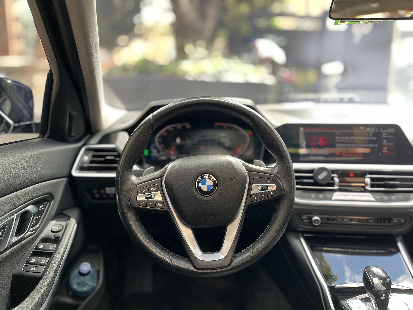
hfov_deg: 67.3
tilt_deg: -12.2
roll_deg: -1.0
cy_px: 155
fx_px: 310
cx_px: 206
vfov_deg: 53.1
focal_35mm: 26
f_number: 1.6
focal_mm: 5.1
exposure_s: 1/49
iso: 125
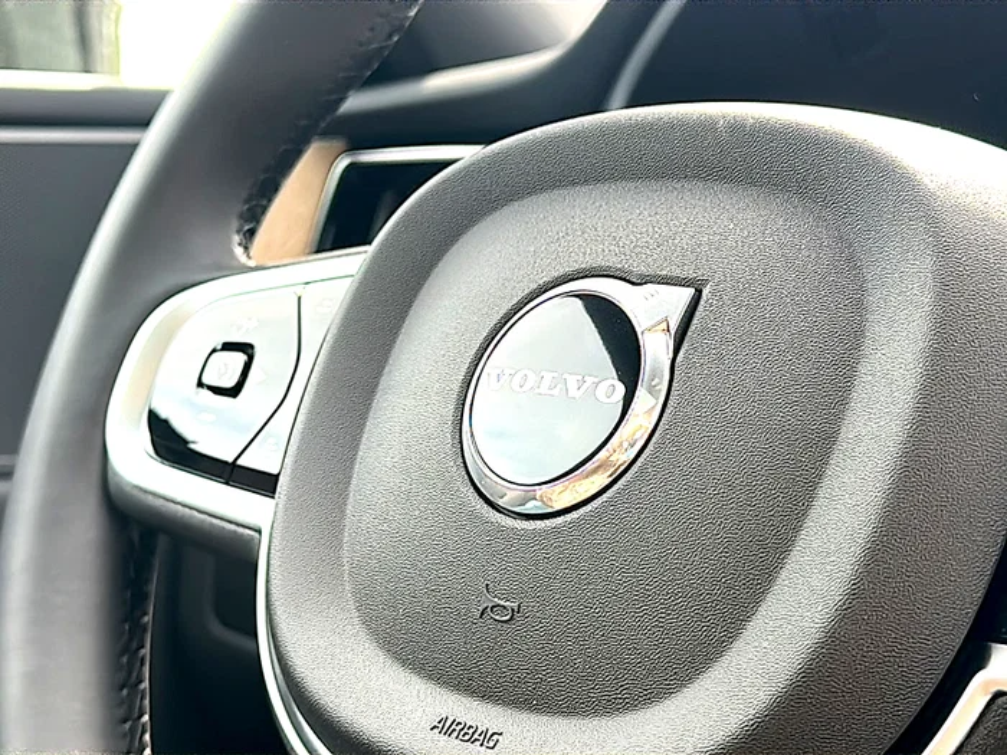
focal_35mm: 48
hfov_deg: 39.7
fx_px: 1396
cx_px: 504
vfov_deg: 30.3
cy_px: 378
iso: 100
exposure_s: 1/435
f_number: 1.78
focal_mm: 6.86
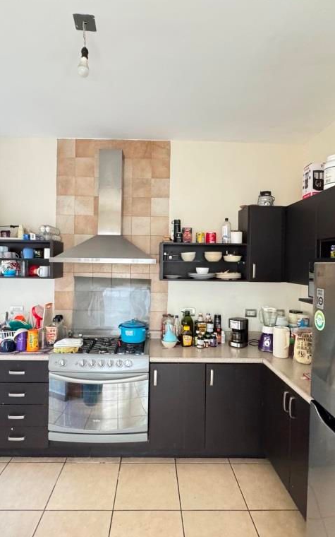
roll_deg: -0.3
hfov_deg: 59.6
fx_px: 292
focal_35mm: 20
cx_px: 157
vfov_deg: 85.1
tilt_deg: -0.3
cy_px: 268
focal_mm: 2.22
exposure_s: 1/40
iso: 1000
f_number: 2.2
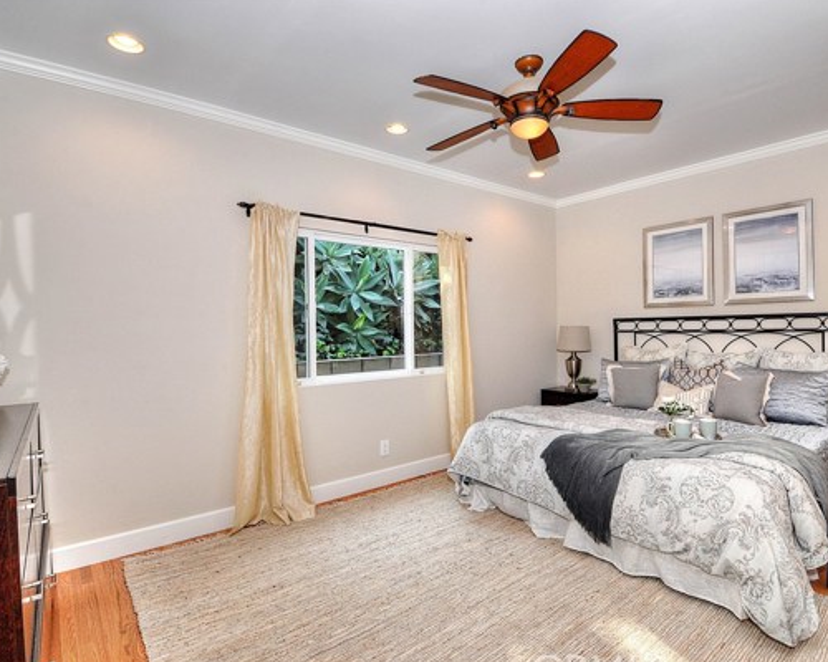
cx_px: 450
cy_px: 342
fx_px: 441
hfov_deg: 86.2
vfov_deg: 73.8
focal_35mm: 18
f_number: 13
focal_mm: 10
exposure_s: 1/60
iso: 400
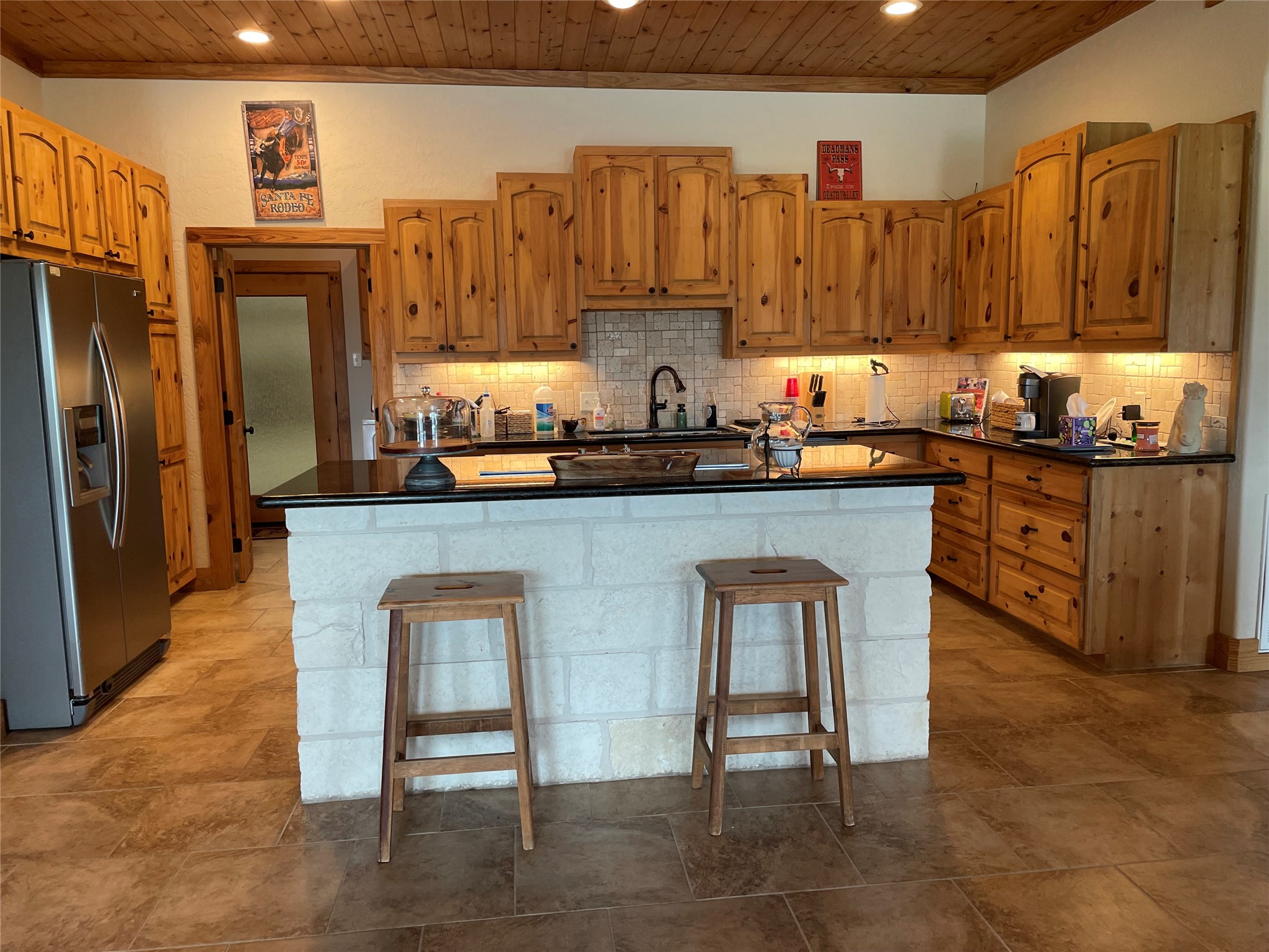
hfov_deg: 67.3
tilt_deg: -6.3
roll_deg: +0.9
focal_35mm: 26
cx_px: 634
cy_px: 476
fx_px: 953
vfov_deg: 53.1
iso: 80
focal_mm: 4.2
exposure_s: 1/60
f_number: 1.6
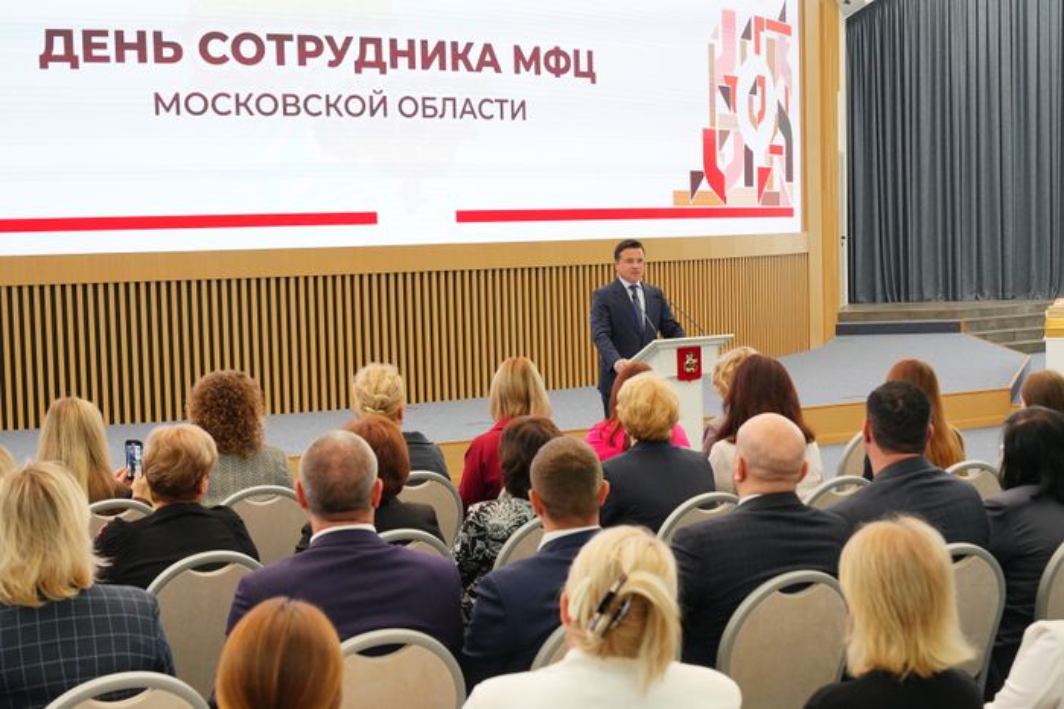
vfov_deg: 25.5
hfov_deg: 37.5
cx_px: 532
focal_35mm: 53
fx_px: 1566
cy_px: 354
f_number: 6.3
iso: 2000
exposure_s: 1/125
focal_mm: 53
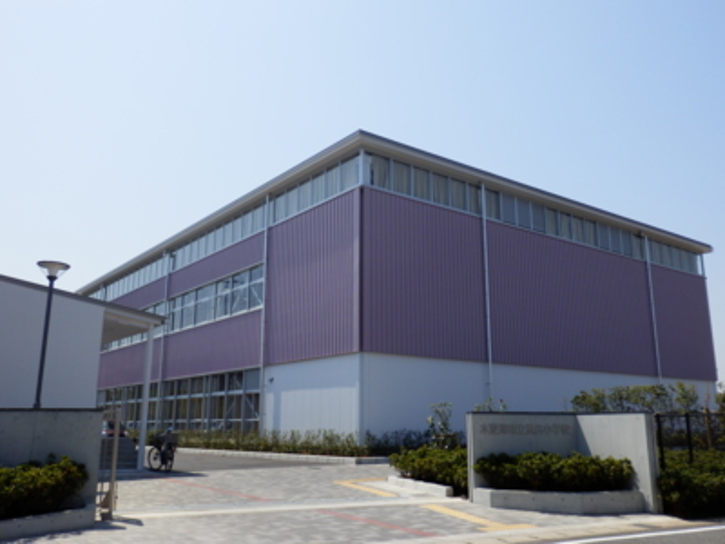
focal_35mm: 30
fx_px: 628
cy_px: 272
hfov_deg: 60.0
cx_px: 362
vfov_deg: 46.8
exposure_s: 1/160
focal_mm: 5.5
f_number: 9.4
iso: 80
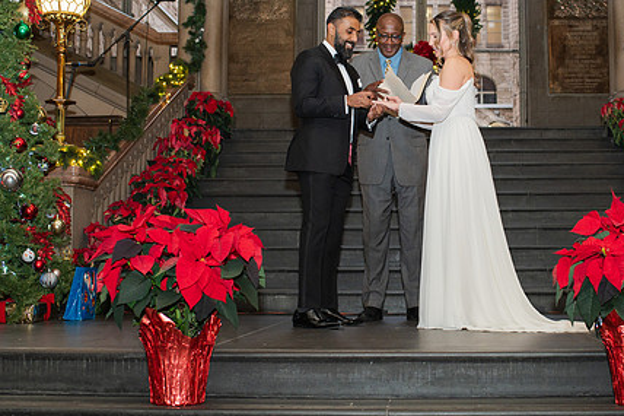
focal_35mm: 54
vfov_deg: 25.0
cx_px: 408
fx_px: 936
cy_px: 180
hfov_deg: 36.6
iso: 1000
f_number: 3.5
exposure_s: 1/200
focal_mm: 35
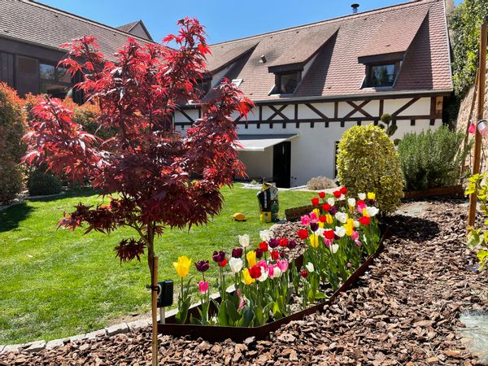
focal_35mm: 26
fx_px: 367
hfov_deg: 67.3
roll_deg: -1.0
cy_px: 183
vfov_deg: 53.1
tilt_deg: -5.1
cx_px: 244
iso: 32
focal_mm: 4.2
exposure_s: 1/1553
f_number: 1.6
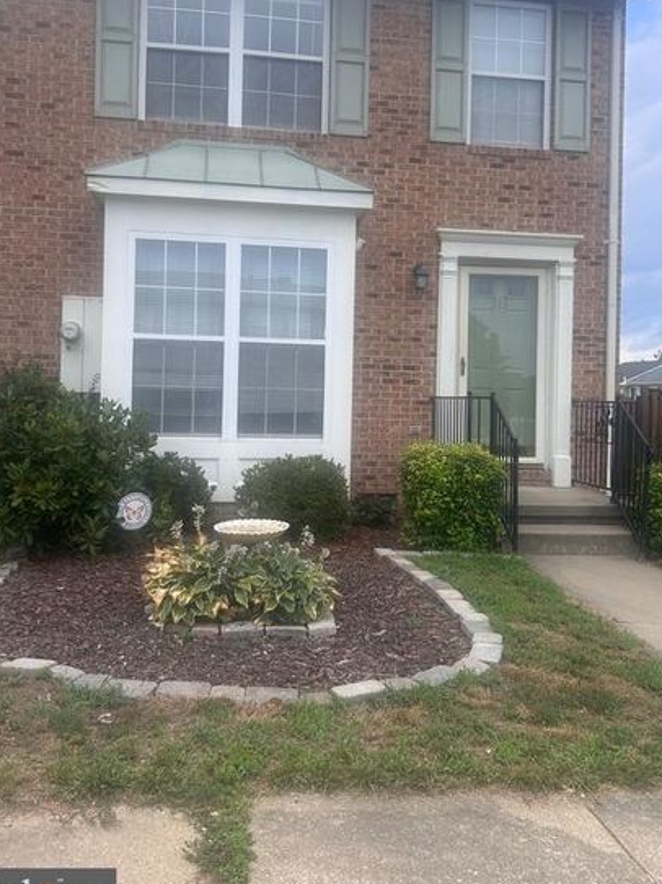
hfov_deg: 44.1
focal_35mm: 32
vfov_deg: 56.6
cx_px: 347
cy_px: 382
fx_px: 817
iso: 50
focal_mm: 5.7
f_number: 1.5
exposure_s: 1/1838
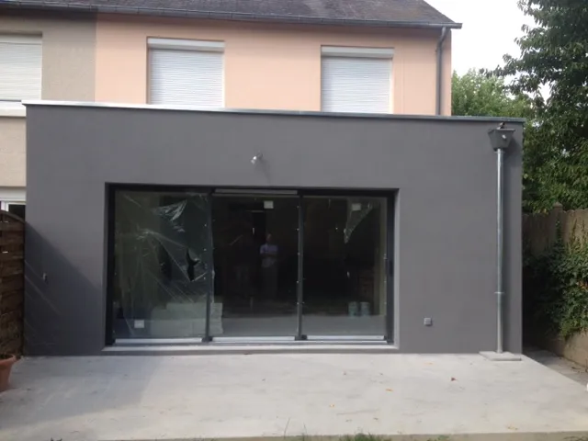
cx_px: 294
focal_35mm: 35
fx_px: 595
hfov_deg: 52.6
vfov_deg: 40.7
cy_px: 220
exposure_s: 1/876
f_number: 2.4
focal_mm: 4.28
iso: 50
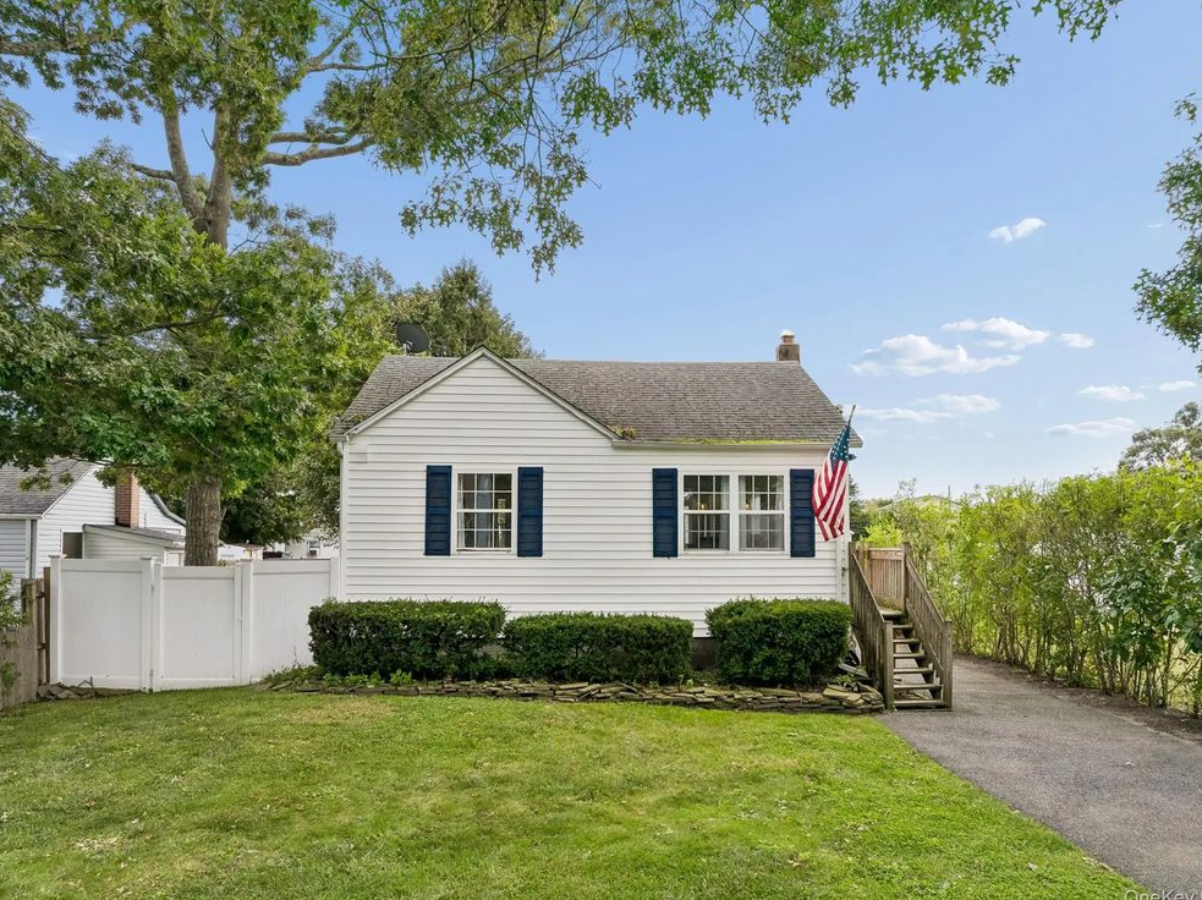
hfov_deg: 69.4
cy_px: 443
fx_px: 868
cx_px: 622
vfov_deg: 54.8
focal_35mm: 25
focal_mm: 12.3
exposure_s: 1/50
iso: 100
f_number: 2.8
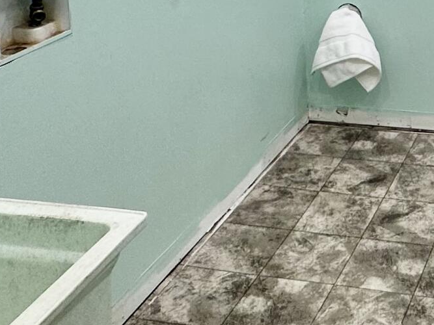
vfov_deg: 21.2
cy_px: -93
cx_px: 468
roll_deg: +1.1
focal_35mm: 63
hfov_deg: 28.2
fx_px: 790
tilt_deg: -7.4
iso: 80
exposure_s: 1/120
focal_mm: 2.22
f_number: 2.2
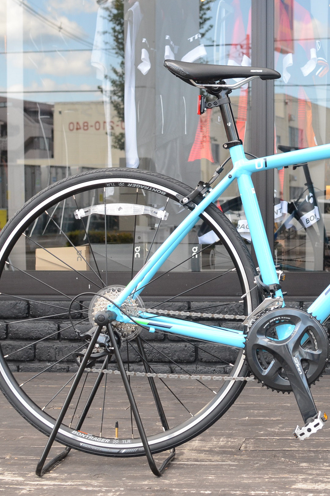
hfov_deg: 16.7
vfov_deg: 25.4
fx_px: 1097
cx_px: 333
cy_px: 248
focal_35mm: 80
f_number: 7.1
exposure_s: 1/200
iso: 640
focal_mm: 35
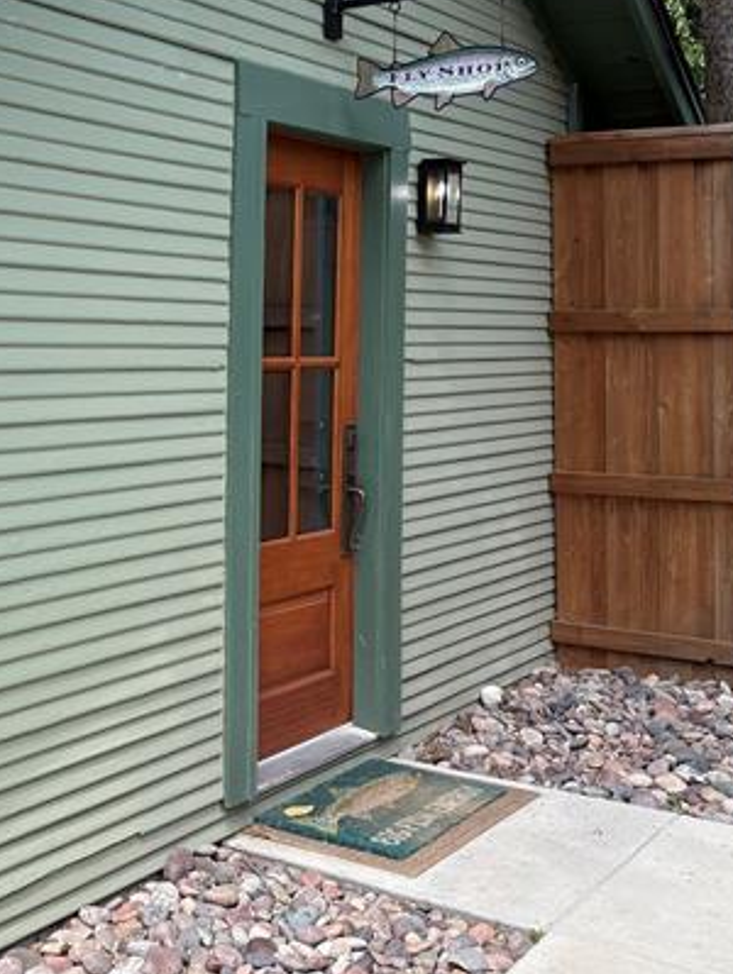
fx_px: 1409
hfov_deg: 28.7
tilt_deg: -1.7
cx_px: 183
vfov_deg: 37.9
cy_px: 356
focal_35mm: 50
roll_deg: -1.3
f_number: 1.6
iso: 64
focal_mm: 5.96
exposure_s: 1/907
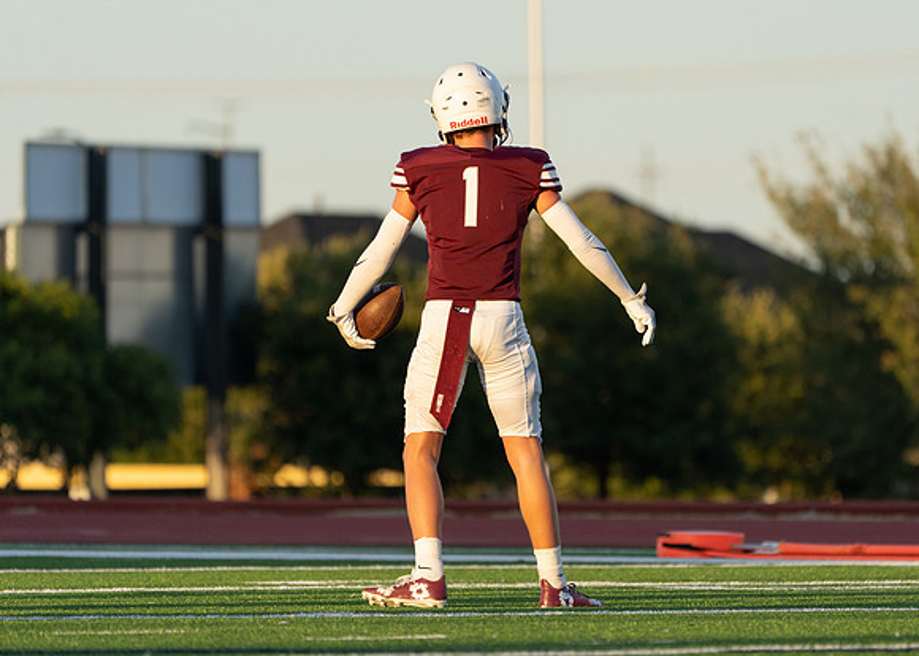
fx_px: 12724
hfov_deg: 4.1
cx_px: 538
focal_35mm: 488
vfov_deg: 3.0
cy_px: 347
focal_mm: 400
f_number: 5.6
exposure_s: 1/1250
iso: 800
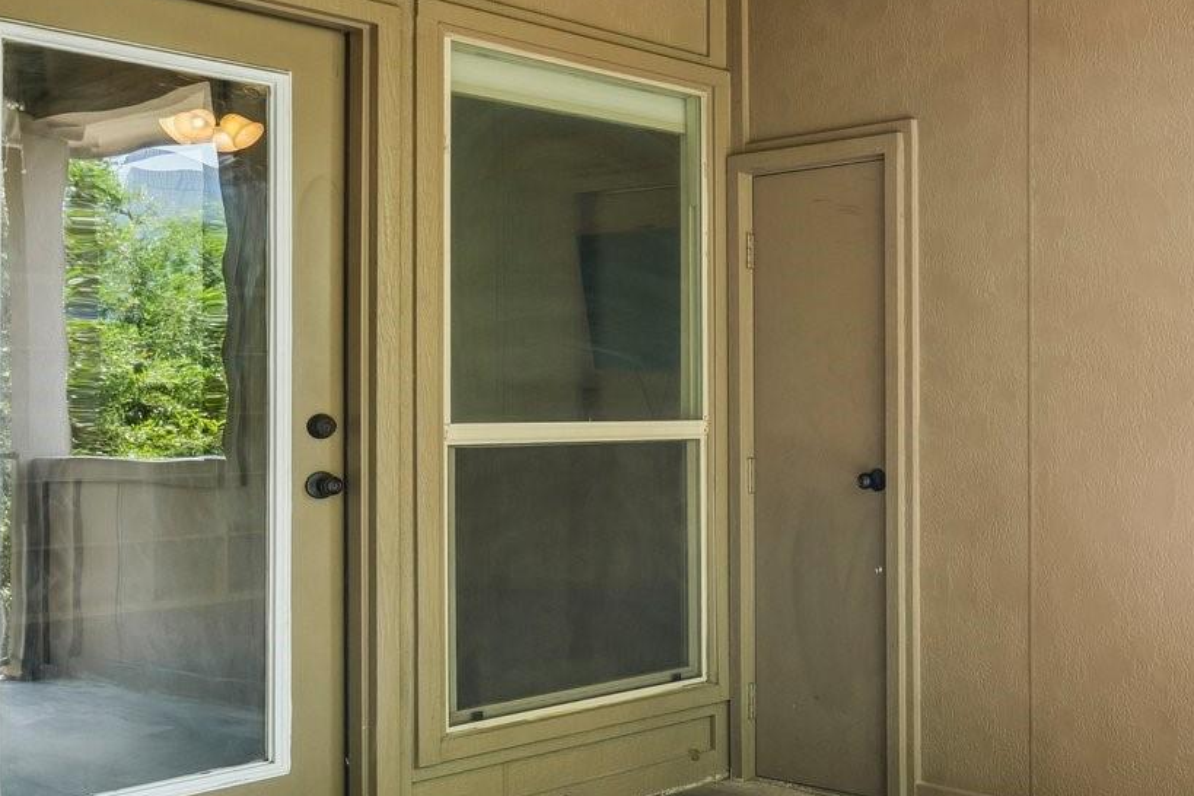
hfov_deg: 39.5
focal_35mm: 40
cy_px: 418
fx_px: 1327
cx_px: 1318
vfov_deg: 33.4
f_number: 8
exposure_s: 1/30
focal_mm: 16
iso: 250
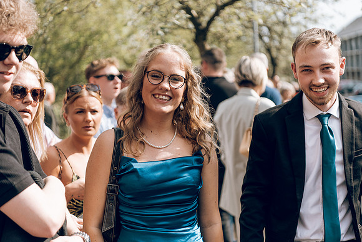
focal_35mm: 70
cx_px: 181
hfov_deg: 28.8
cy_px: 121
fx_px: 704
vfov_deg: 19.5
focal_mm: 70
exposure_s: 1/1250
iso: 100
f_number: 2.8
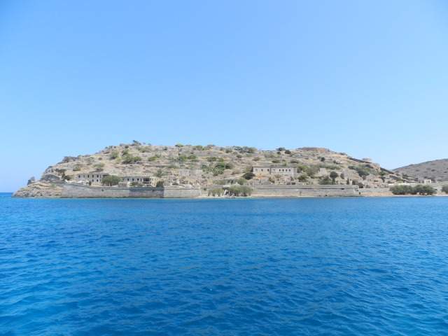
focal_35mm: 23
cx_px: 224
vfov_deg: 58.9
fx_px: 298
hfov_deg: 73.9
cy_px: 168
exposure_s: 1/1500
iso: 160
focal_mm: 4
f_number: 3.4
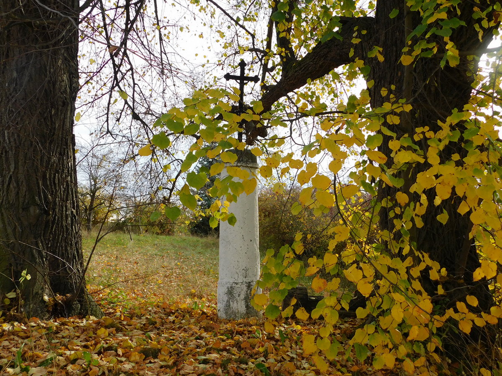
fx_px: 406
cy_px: 188
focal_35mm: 28
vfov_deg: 49.7
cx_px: 251
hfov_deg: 63.4
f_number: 3.2
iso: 125
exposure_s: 1/400
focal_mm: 4.9
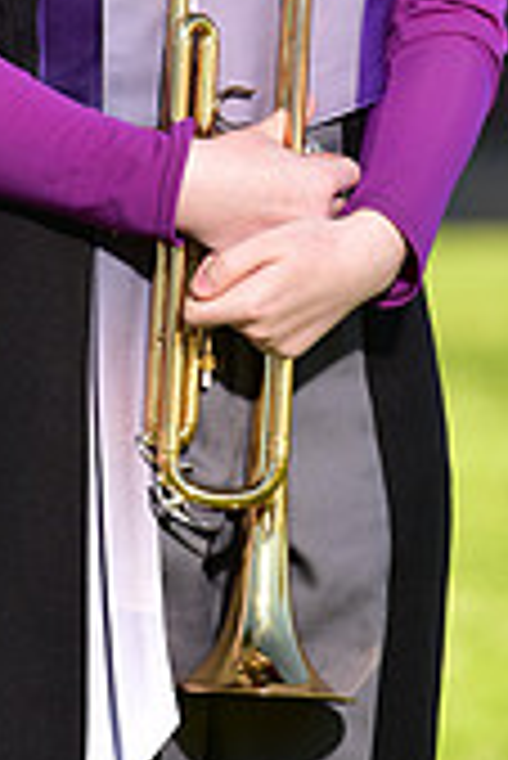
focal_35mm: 685
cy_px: -207
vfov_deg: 3.0
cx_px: 196
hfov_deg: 2.0
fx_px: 14468
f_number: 5
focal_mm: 200
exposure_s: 1/250
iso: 80
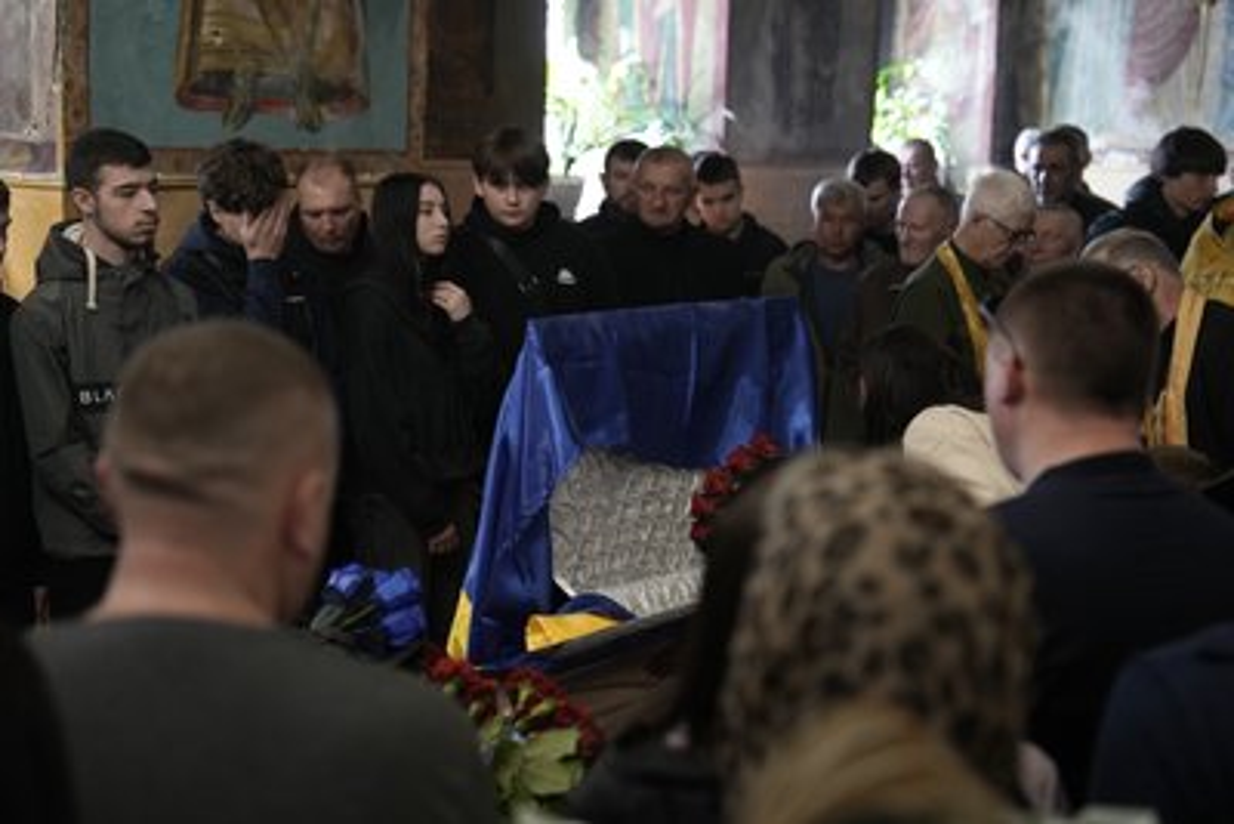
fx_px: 2229
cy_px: 412
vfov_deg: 20.9
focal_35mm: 65
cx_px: 617
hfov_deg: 30.9
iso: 1600
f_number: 2.8
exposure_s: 1/50
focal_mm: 65
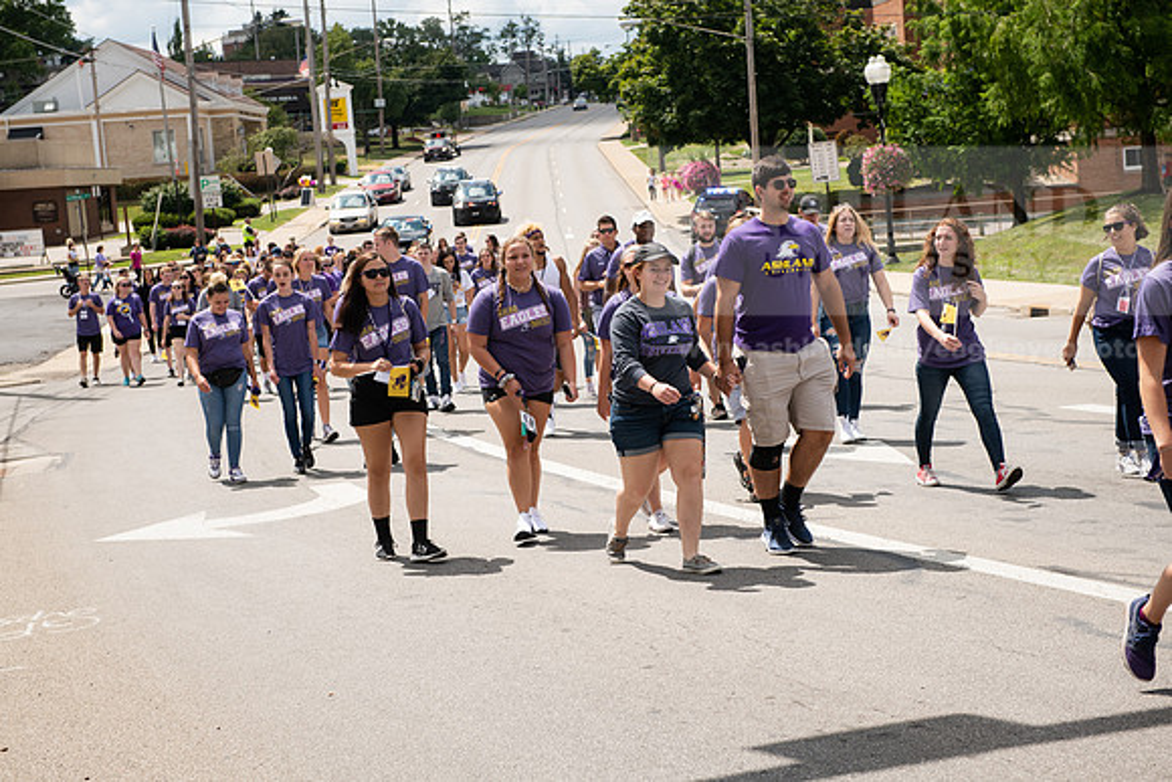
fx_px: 2149
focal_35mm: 66
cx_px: 586
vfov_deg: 20.6
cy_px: 391
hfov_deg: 30.5
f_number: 6.3
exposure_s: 1/800
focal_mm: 66
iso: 250
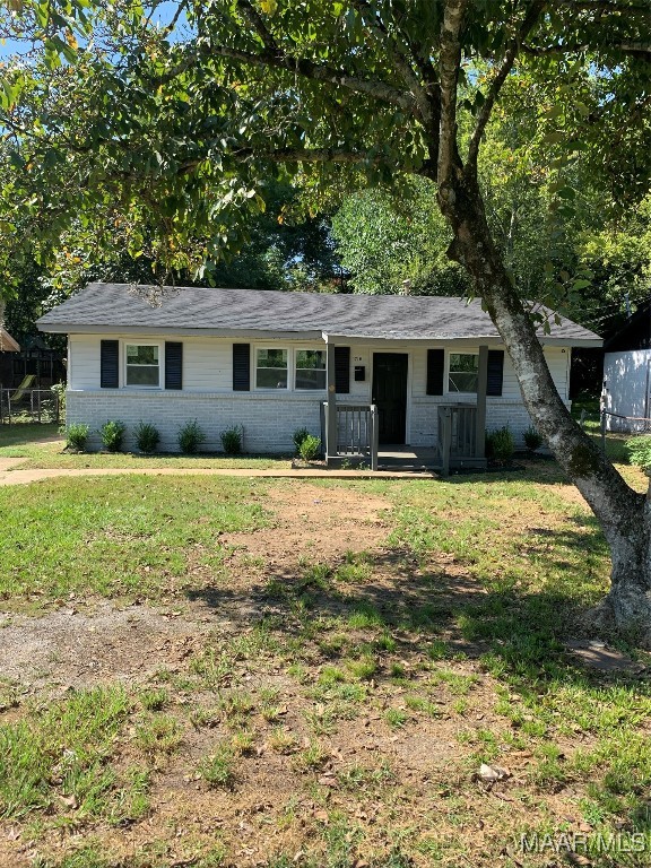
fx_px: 652
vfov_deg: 67.3
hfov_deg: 53.1
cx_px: 326
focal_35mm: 26
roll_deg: -0.7
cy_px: 434
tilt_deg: -1.7
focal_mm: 4.25
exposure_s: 1/722
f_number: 1.8
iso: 25
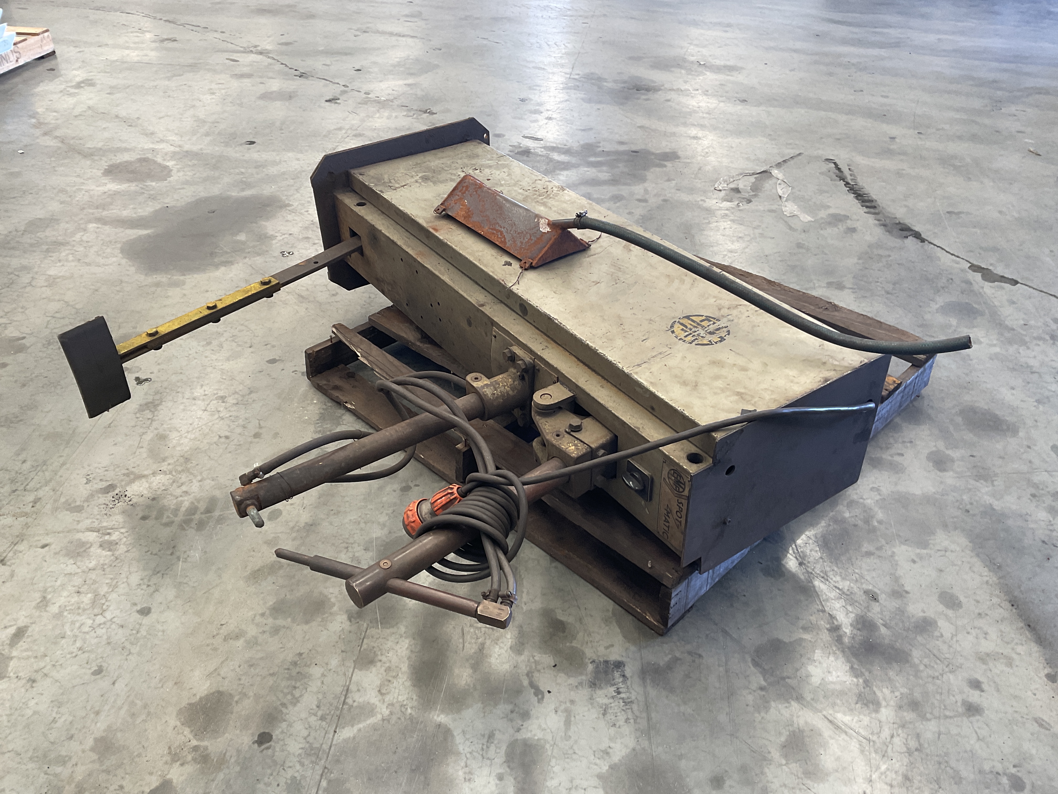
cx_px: 529
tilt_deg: -35.4
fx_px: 886
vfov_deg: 48.2
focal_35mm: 29
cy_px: 397
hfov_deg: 61.7
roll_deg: -2.0
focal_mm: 3
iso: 50
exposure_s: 1/50
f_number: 1.8
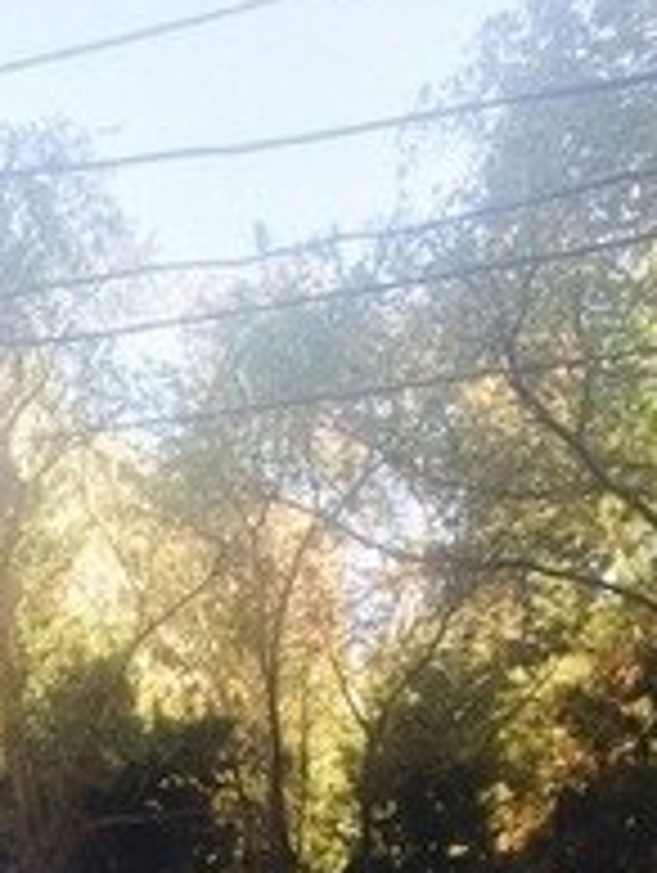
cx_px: -158
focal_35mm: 74
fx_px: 1869
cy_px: 1089
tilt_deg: -0.7
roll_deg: +0.4
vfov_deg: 23.6
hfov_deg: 18.7
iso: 32
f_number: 2.2
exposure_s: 1/345
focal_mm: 4.15
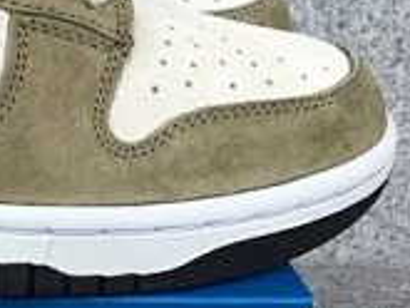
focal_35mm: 120
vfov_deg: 12.3
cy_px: 226
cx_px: -164
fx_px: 1422
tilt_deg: -20.9
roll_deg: -0.1
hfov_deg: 15.4
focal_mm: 3.3
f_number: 2.4
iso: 25
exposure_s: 1/372
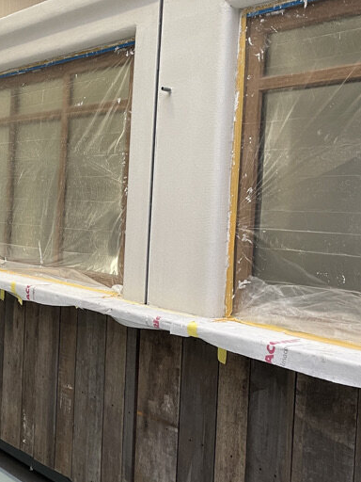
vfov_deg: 36.8
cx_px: 29
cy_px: 225
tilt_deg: -0.6
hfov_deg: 27.0
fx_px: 723
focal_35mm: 52
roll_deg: -0.8
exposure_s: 1/50
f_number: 1.6
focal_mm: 4.2
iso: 80
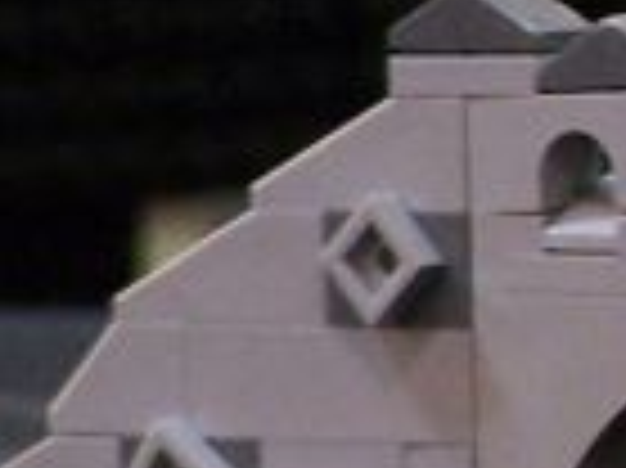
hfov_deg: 1.6
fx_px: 22495
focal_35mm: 1245
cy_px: 36
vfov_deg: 1.2
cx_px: 2076
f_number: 3.2
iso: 140
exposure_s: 1/8
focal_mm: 28
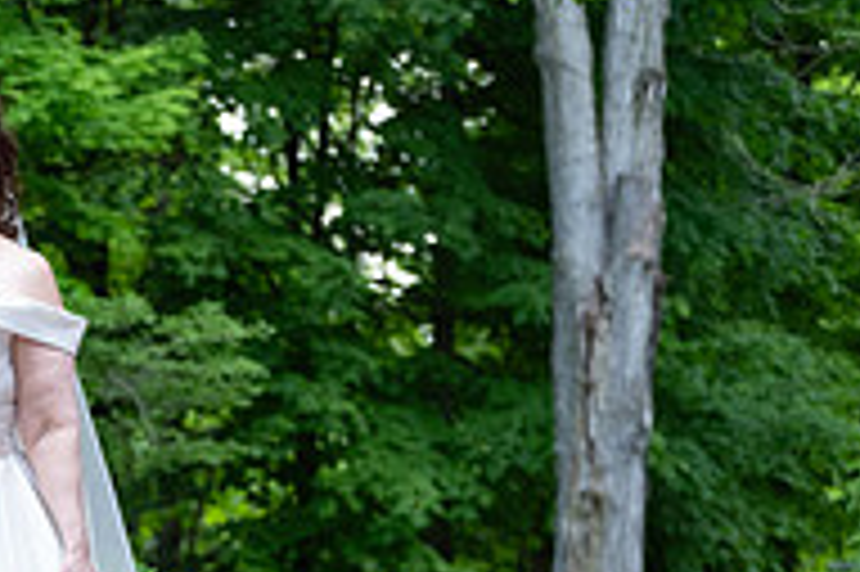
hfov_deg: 8.9
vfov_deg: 6.0
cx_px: -333
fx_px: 5442
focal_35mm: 228
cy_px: 642
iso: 250
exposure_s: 1/200
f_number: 3.2
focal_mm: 50
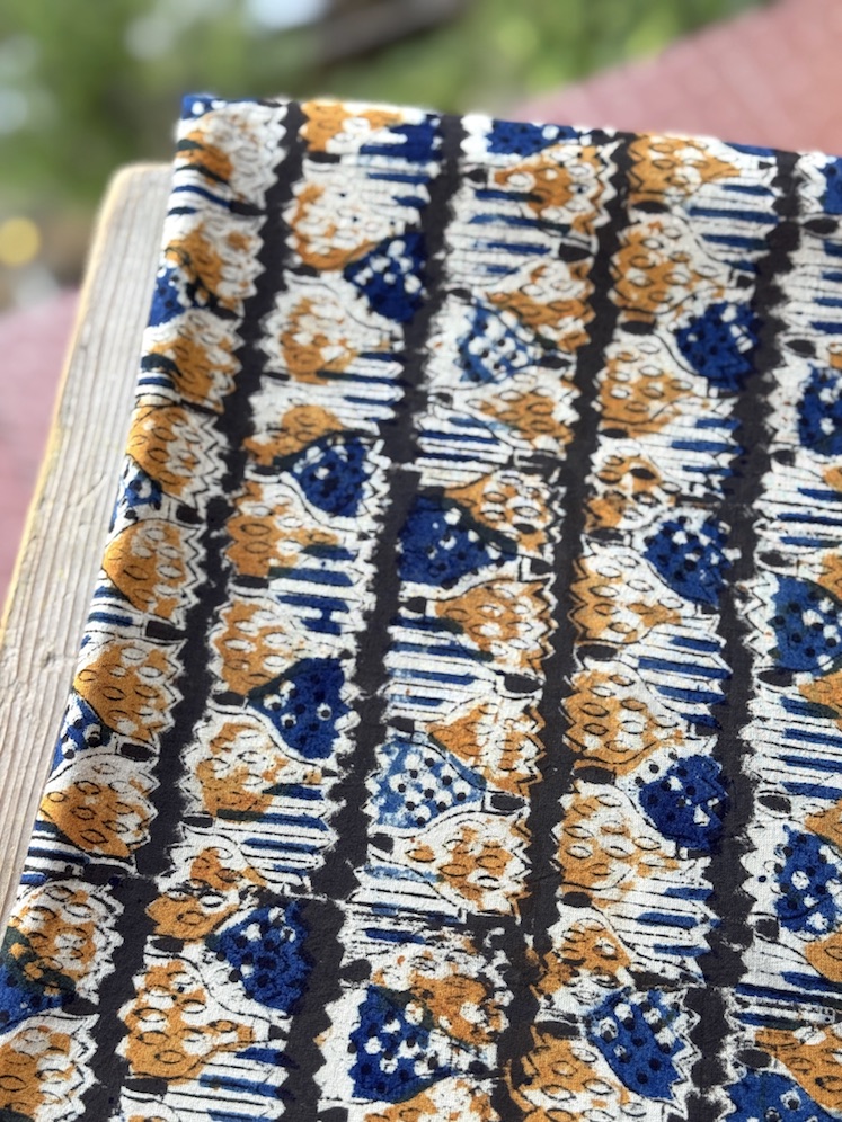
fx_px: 1557
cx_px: 421
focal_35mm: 48
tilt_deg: -65.8
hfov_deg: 30.3
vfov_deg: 39.7
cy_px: 561
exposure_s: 1/214
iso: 64
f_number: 1.78
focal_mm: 6.76
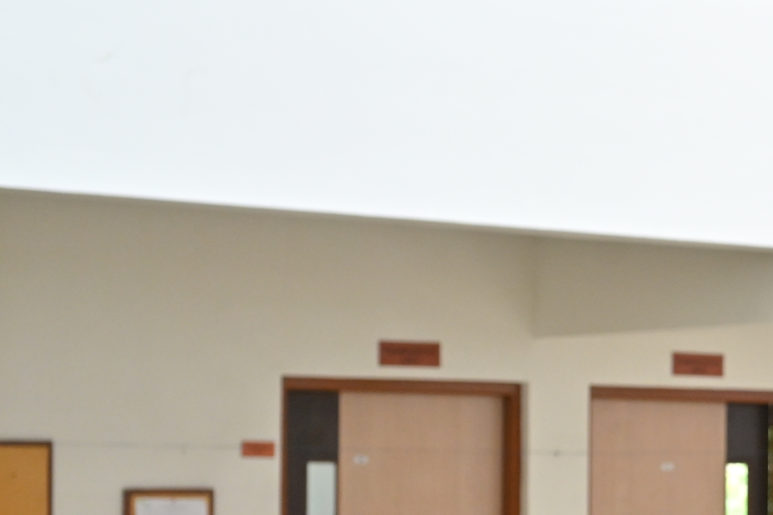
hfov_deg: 15.7
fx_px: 2512
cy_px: 458
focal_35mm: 117
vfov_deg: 11.6
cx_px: 1240
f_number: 5.6
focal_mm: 35
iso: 1250
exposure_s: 1/200
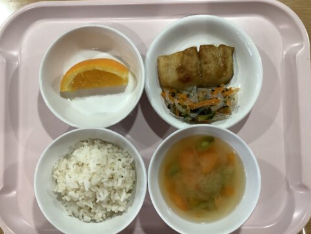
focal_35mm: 32
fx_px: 287
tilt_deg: -86.8
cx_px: 157
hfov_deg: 56.8
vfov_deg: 44.2
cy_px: 118
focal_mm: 3.3
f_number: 2.4
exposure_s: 1/50
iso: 80
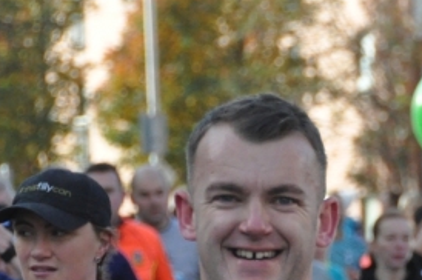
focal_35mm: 415
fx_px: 4864
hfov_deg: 5.0
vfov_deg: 3.3
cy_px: 401
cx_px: 451
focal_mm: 95
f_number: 5.3
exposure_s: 1/2000
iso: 2000
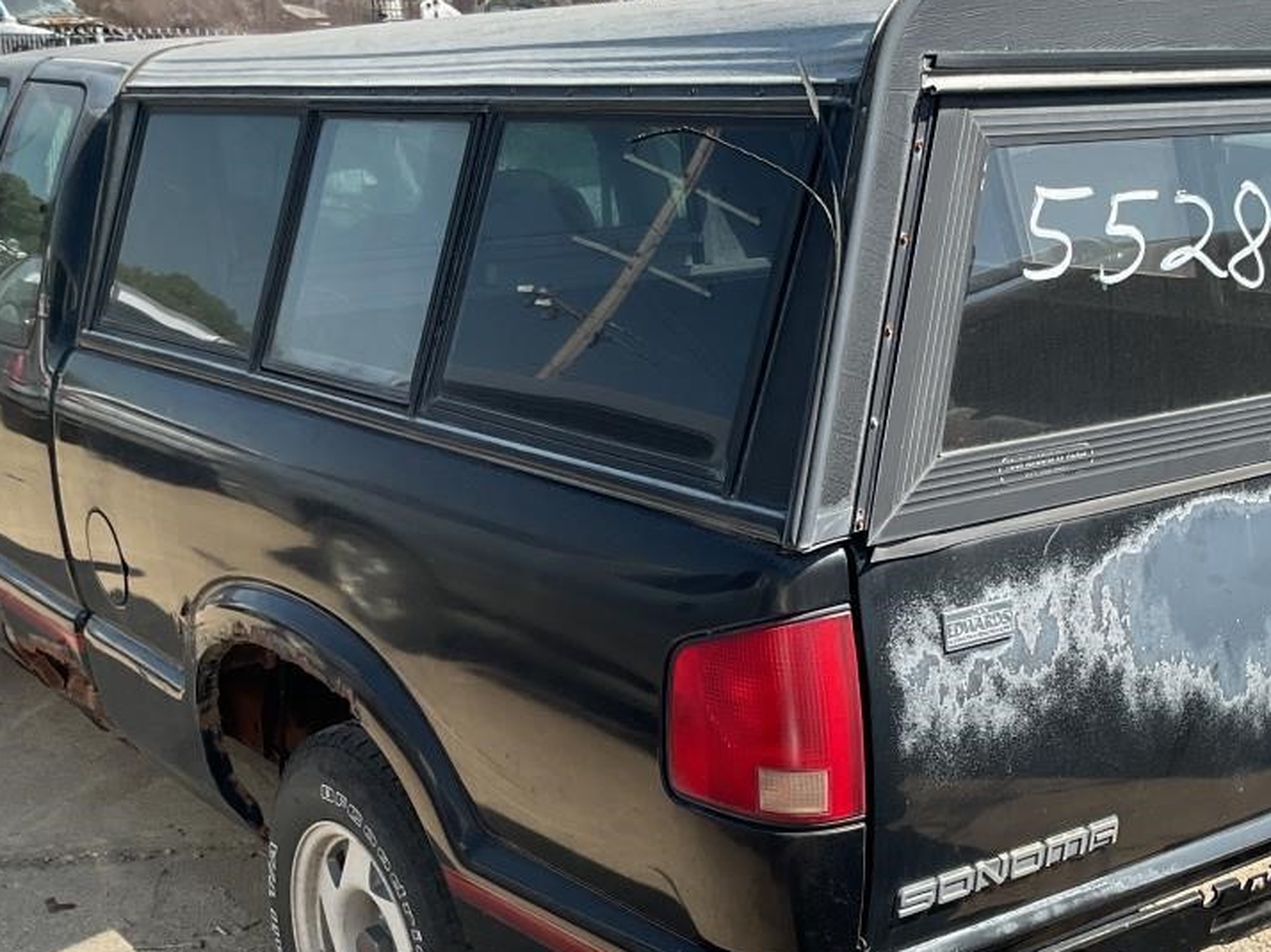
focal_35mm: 52
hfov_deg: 36.6
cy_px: 605
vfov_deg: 27.9
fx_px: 1909
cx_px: 790
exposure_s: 1/912
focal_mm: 3
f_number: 1.8
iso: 16
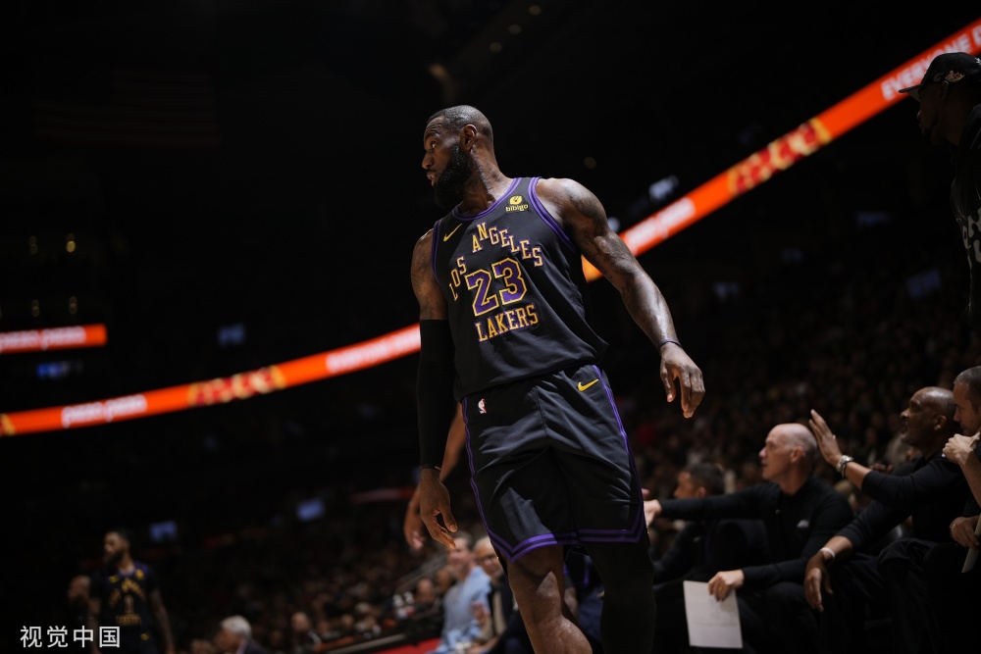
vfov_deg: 27.0
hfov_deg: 39.6
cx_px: 490
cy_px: 327
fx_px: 1363
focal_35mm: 50
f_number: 1.2
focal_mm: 50
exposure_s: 1/250
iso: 100
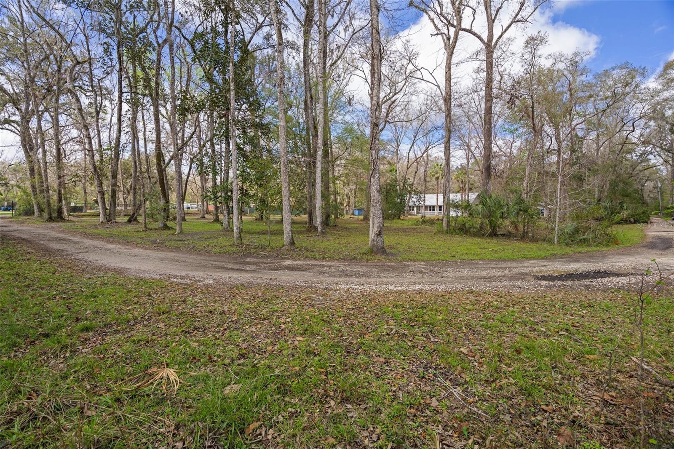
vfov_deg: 70.4
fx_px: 318
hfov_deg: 93.3
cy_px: 224
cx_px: 337
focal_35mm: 17
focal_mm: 17
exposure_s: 1/60
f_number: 8
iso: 320
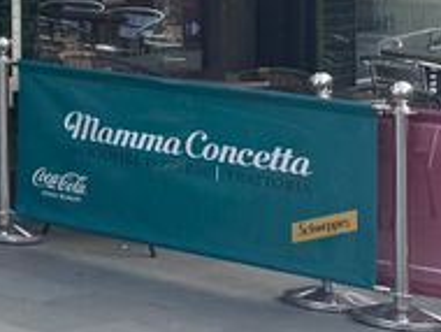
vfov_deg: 10.1
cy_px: -240
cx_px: -680
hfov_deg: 11.3
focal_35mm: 140
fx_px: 1786
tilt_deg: +0.9
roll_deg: -0.5
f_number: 1.78
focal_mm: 6.76
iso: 80
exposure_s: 1/1026
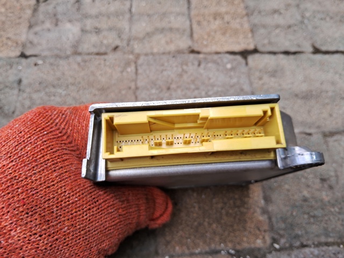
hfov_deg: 67.3
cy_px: 129
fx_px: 258
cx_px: 172
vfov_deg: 53.0
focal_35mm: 26
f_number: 1.8
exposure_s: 1/120
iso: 40
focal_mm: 3.98
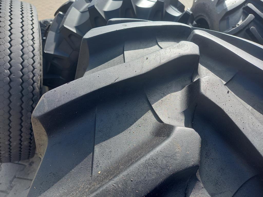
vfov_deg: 54.9
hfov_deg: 69.4
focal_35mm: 25
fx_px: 190
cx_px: 132
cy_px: 98
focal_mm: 4.65
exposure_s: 1/270
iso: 50
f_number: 1.8
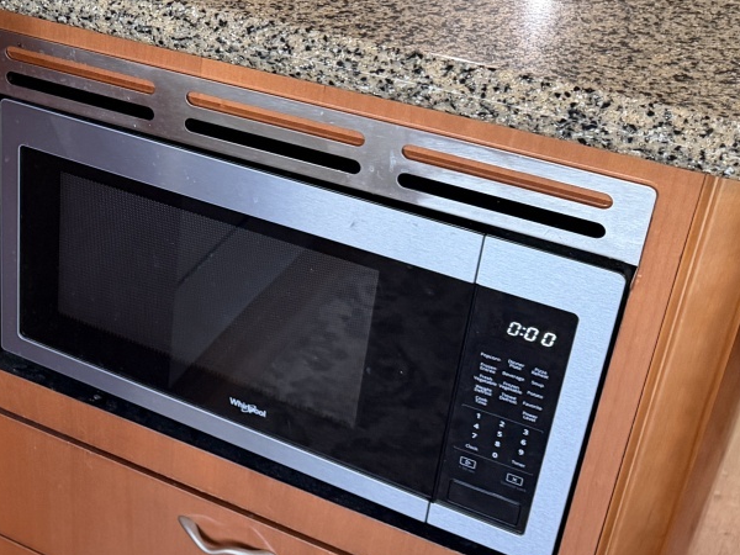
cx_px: -83
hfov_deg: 27.6
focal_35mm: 64
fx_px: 1368
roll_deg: +4.2
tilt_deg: -31.7
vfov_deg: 22.9
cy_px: 205
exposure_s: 1/60
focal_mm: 6.76
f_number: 1.78
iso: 500
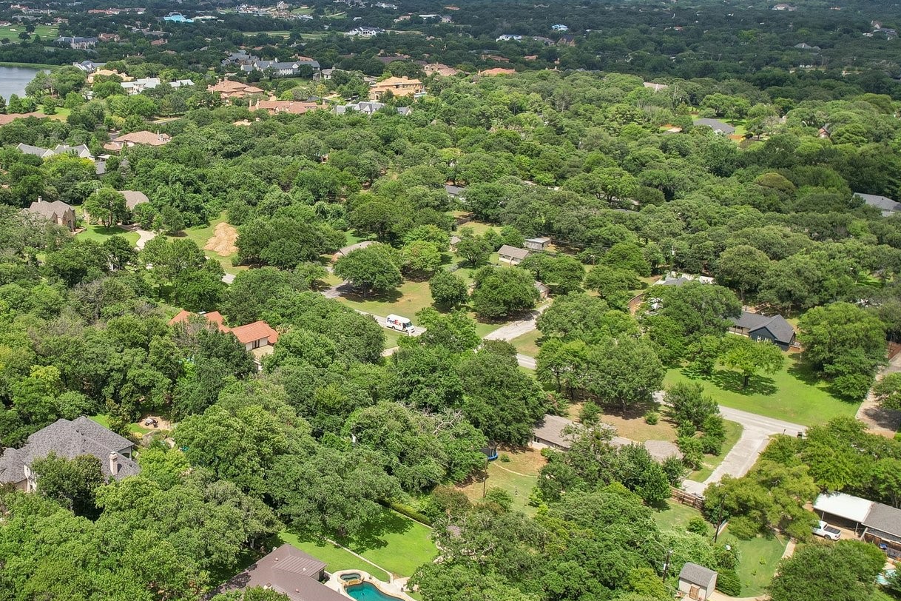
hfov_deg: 49.6
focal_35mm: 37
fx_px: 926
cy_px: 256
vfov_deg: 35.9
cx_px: 213
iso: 100
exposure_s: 1/1600
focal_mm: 8.4
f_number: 2.8
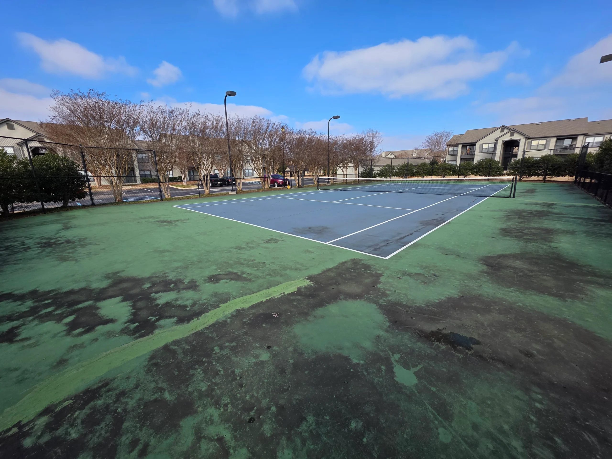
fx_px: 230
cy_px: 230
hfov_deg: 106.2
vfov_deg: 89.9
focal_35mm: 13
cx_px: 306
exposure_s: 1/1372
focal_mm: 2.2
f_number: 1.9
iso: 40
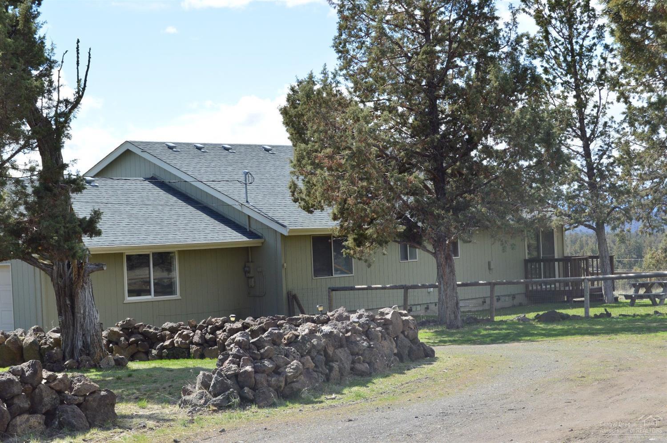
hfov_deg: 24.6
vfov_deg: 16.5
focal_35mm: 82
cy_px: 222
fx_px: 1527
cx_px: 334
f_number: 11
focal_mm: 55
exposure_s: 1/400
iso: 400
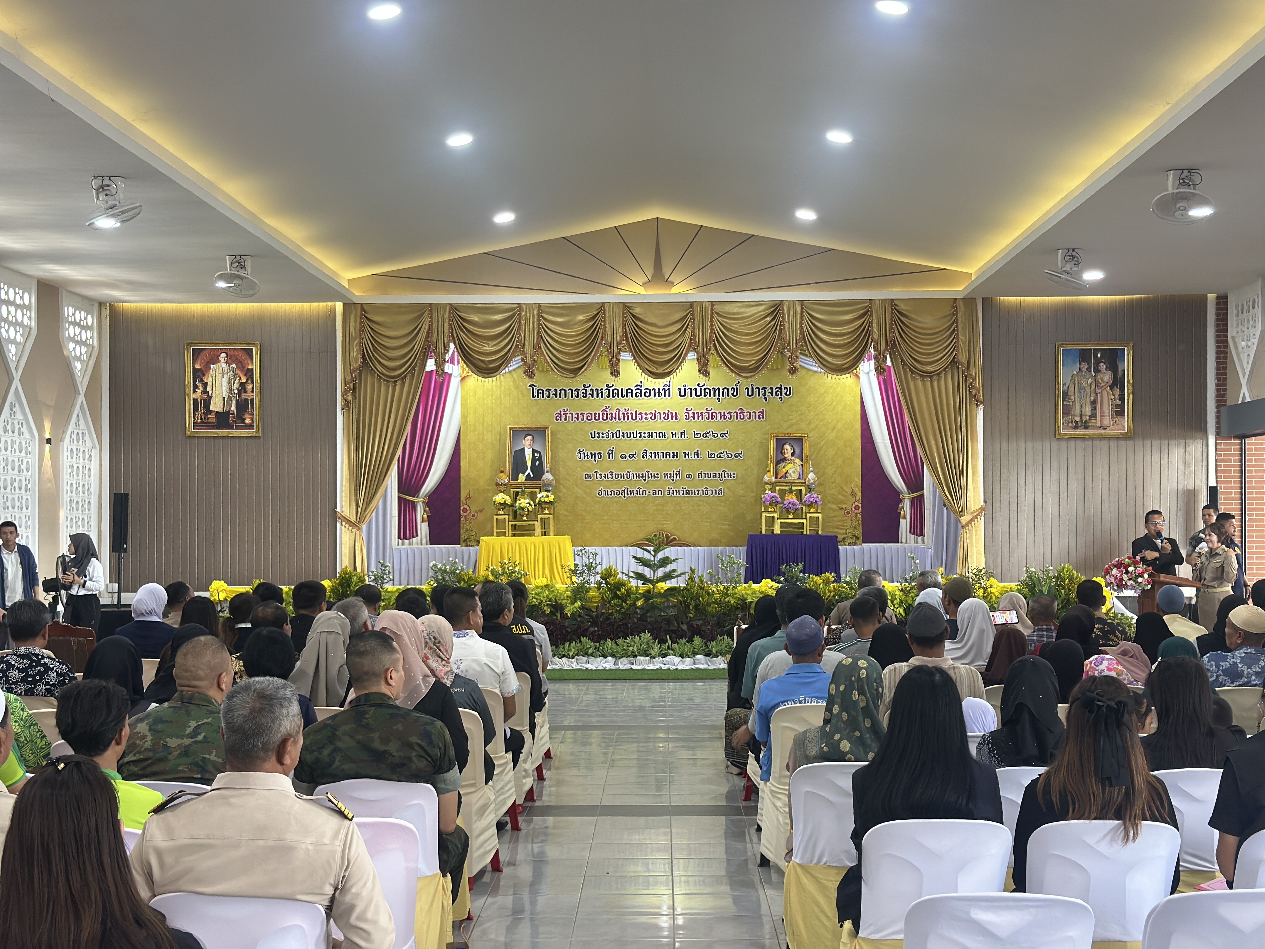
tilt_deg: +1.1
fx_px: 1754
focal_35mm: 48
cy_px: 474
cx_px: 632
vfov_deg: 30.3
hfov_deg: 39.7
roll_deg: +0.7
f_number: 1.78
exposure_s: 1/50
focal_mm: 6.86
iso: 250
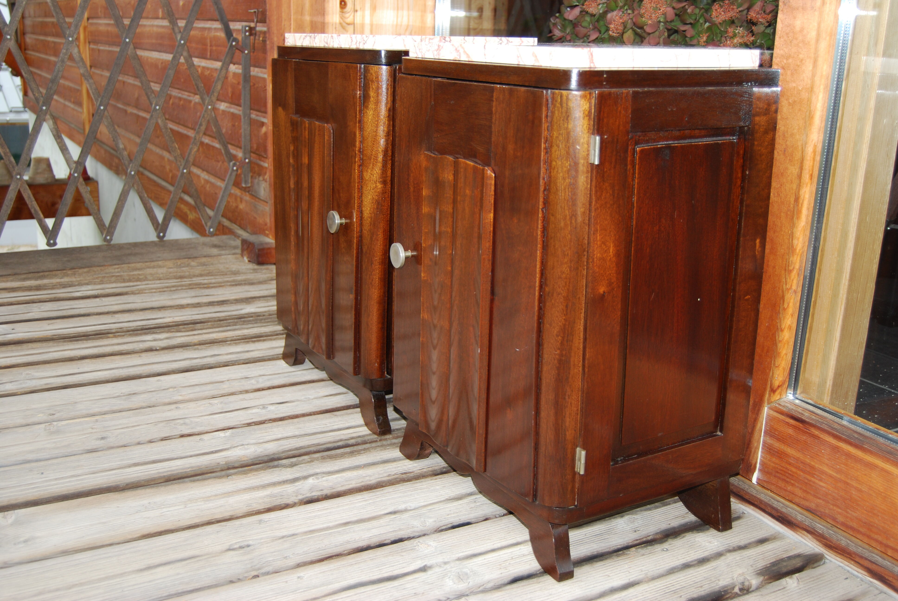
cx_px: 449
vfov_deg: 34.3
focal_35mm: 39
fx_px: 974
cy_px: 300
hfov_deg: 49.5
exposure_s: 1/60
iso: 200
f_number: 4
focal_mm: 26
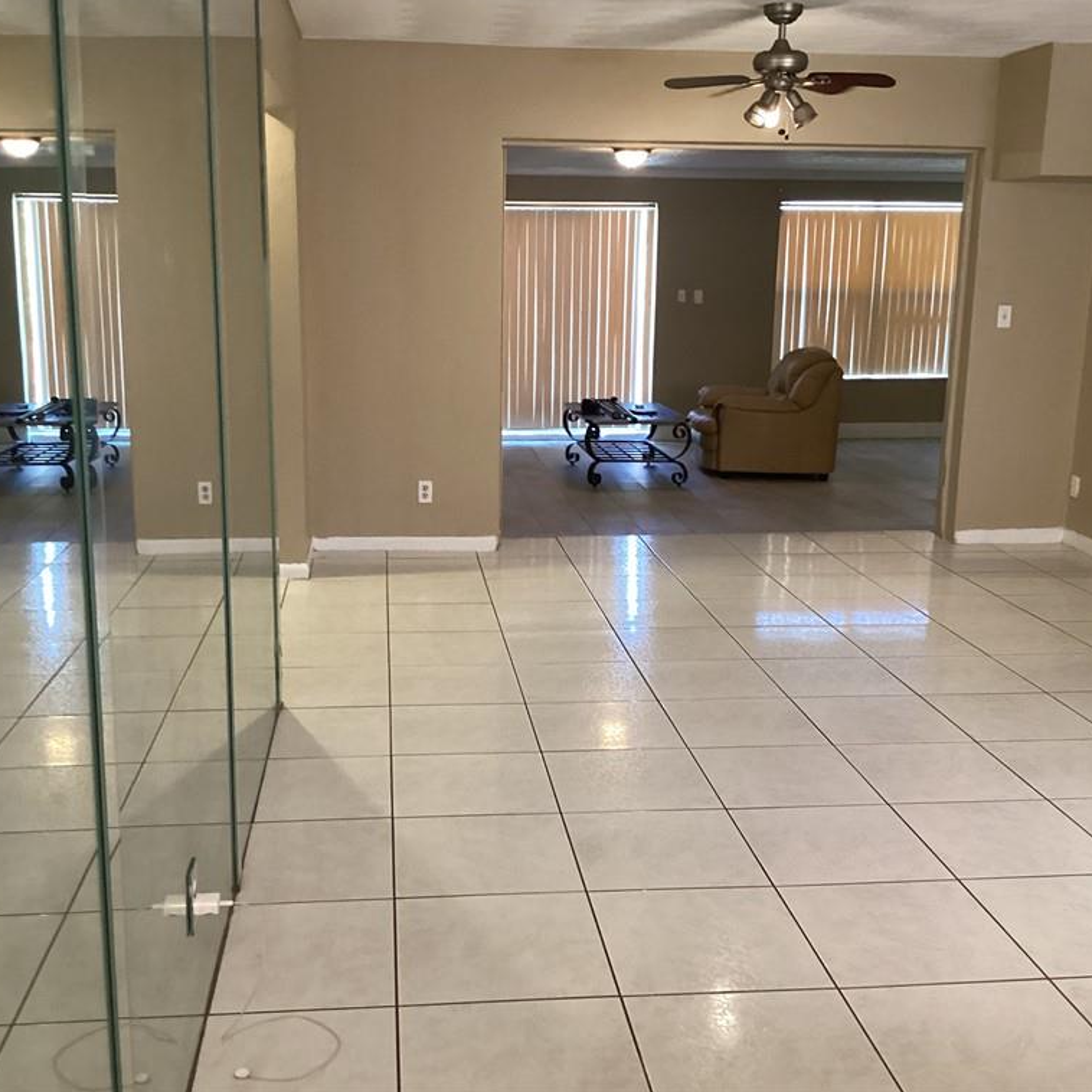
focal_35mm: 37
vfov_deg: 44.9
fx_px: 1321
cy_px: 542
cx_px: 510
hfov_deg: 44.9
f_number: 2.4
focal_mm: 3.3
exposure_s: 1/40
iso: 320
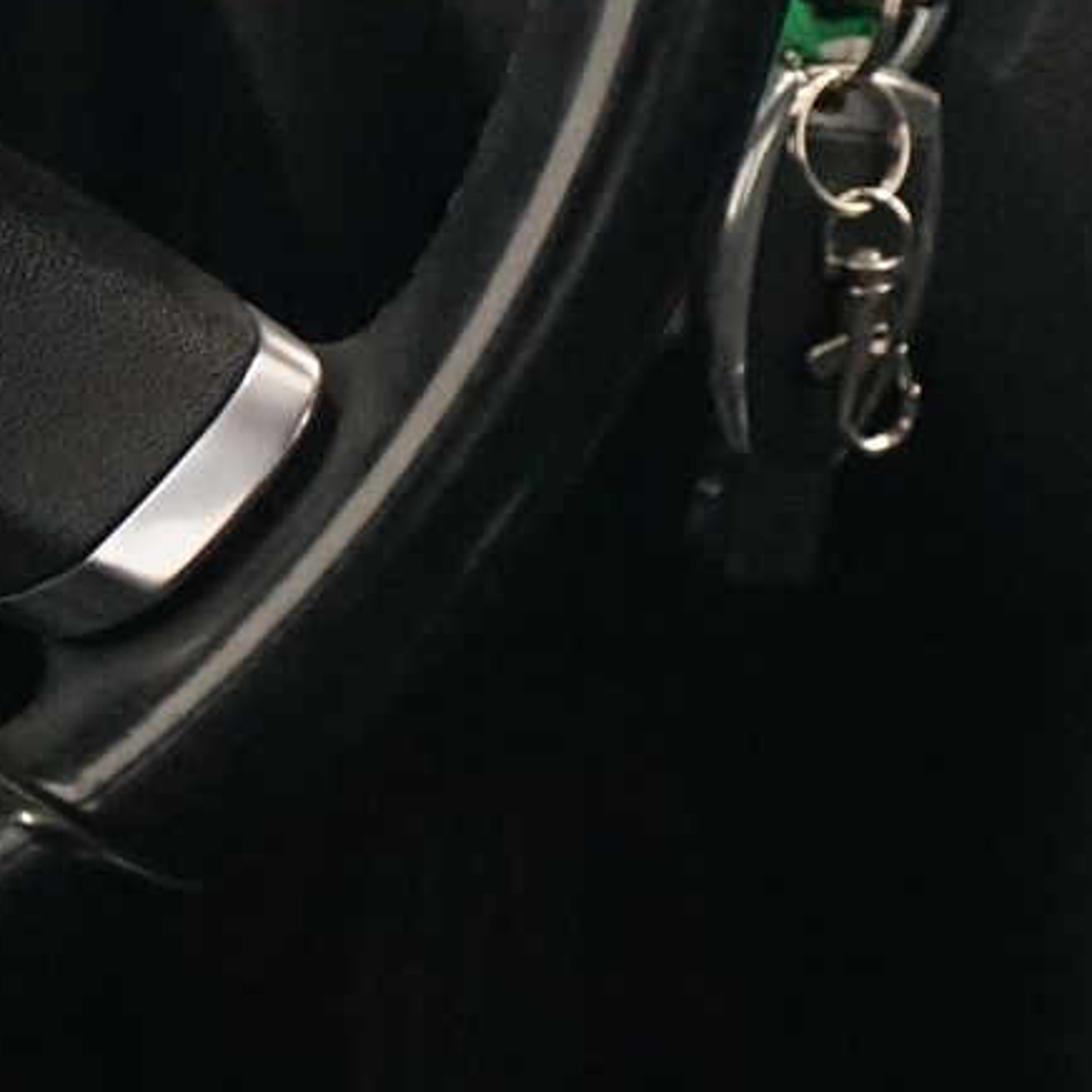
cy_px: -144
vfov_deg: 9.4
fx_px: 6603
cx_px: 789
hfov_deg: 9.4
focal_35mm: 185
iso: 5000
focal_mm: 38
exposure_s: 1/160
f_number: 4
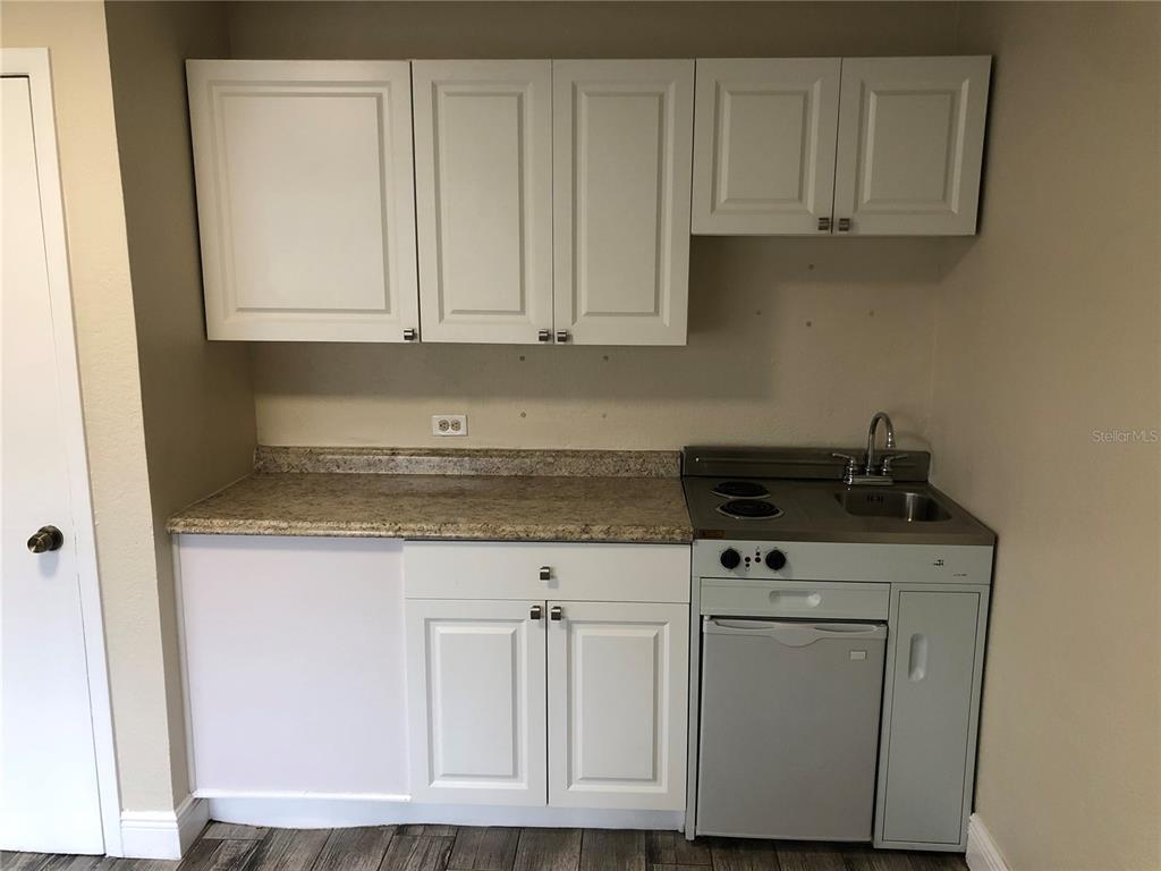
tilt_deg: -10.6
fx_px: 939
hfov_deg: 63.4
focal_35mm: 28
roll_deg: +0.2
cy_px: 436
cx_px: 580
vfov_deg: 49.7
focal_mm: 3.99
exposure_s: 1/30
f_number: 1.8
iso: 40
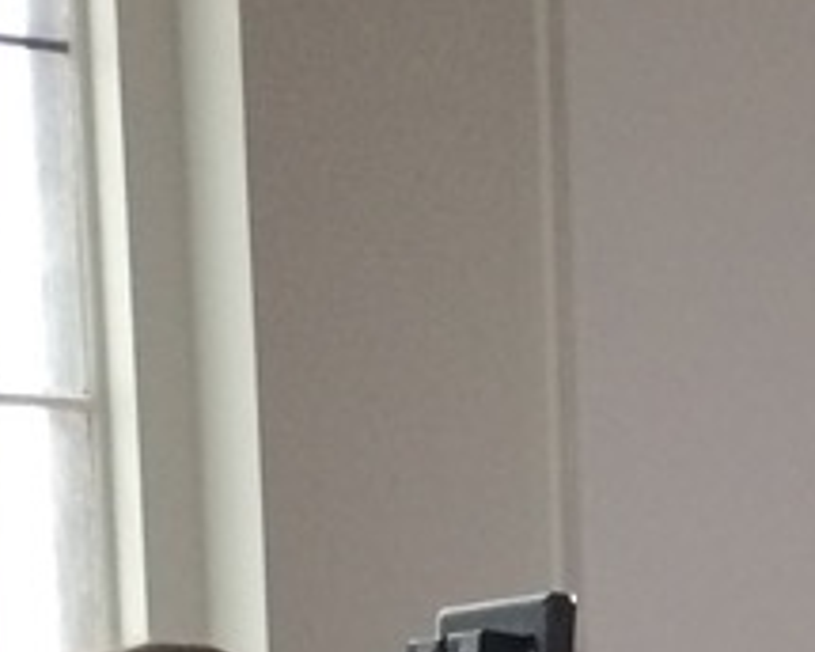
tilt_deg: -5.5
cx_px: 1061
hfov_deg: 11.9
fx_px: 3811
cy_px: 1300
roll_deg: +0.1
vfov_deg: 9.2
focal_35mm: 158
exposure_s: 1/33
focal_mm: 4.15
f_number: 2.2
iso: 250
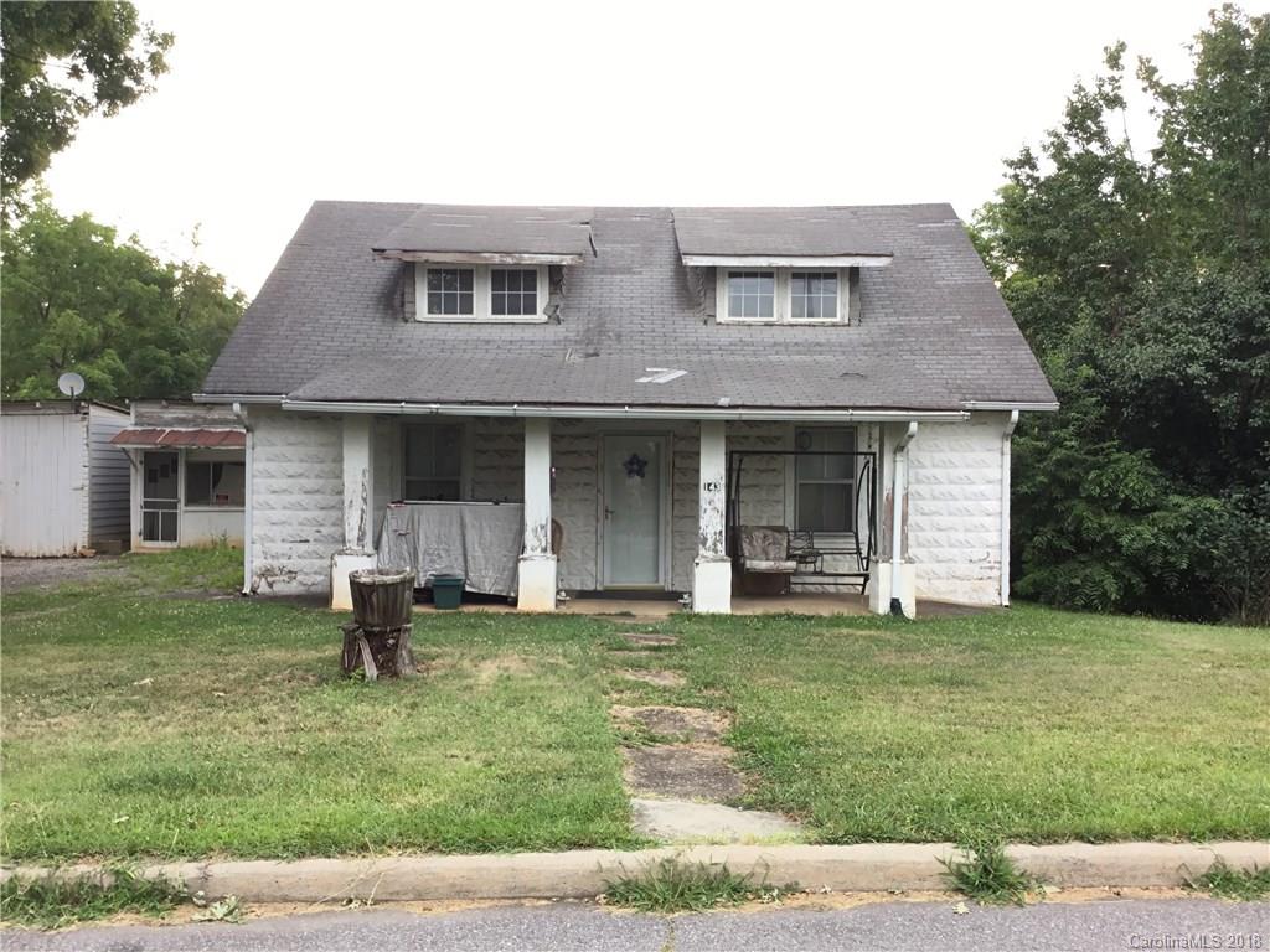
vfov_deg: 45.4
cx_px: 635
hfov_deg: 58.4
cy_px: 476
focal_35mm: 31
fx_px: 1137
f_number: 2.4
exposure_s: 1/60
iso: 25
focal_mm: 3.3
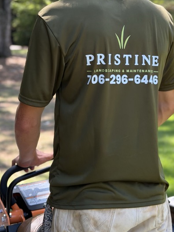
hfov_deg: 20.1
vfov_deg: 26.3
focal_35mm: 73
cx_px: 122
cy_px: 58
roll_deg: -0.3
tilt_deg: -4.6
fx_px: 489
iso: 64
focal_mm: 6.76
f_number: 1.78
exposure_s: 1/354
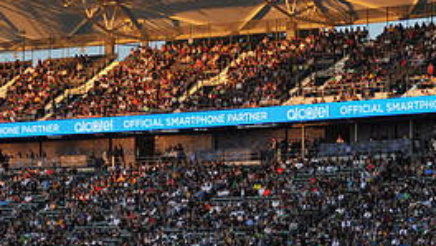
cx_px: 175
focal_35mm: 161
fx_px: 1863
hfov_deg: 13.3
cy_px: 140
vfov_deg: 7.6
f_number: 2.8
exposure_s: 1/5000
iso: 1600
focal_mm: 70
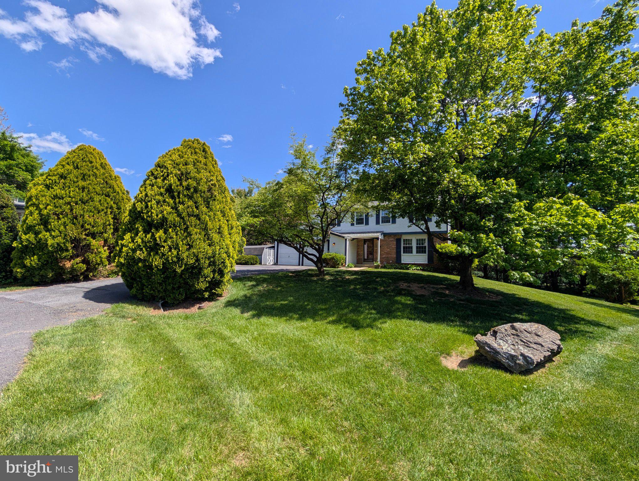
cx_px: 320
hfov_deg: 110.5
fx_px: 222
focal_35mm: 12
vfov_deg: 94.6
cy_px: 240
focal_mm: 2.02
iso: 48
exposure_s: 1/2342
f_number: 1.7
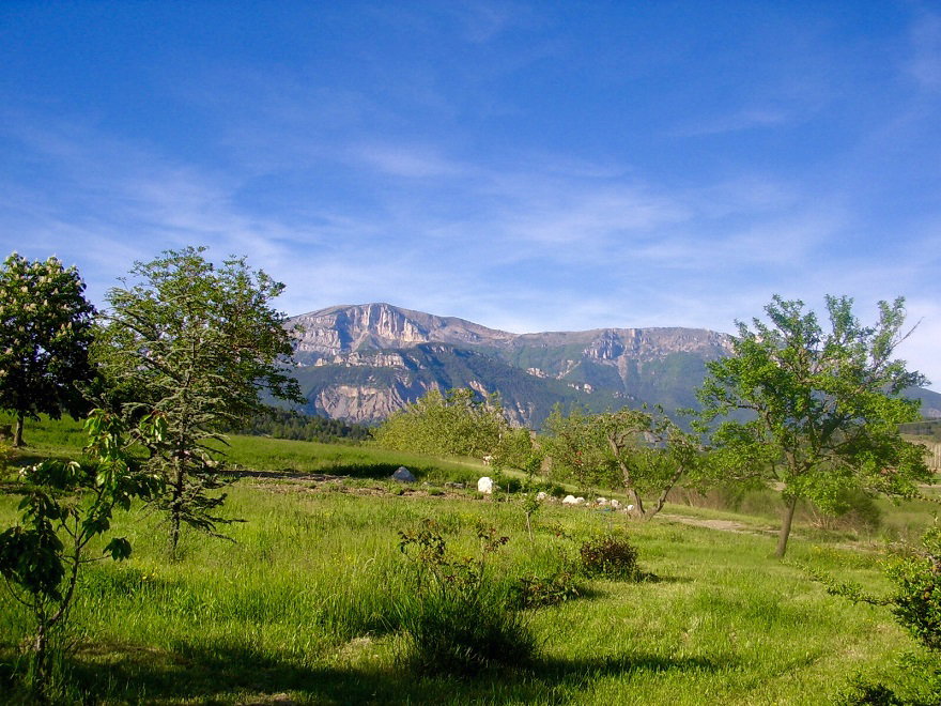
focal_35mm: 30
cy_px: 353
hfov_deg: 60.0
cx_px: 470
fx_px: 816
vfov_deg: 46.8
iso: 71
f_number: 4.1
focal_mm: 5.8
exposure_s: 1/594
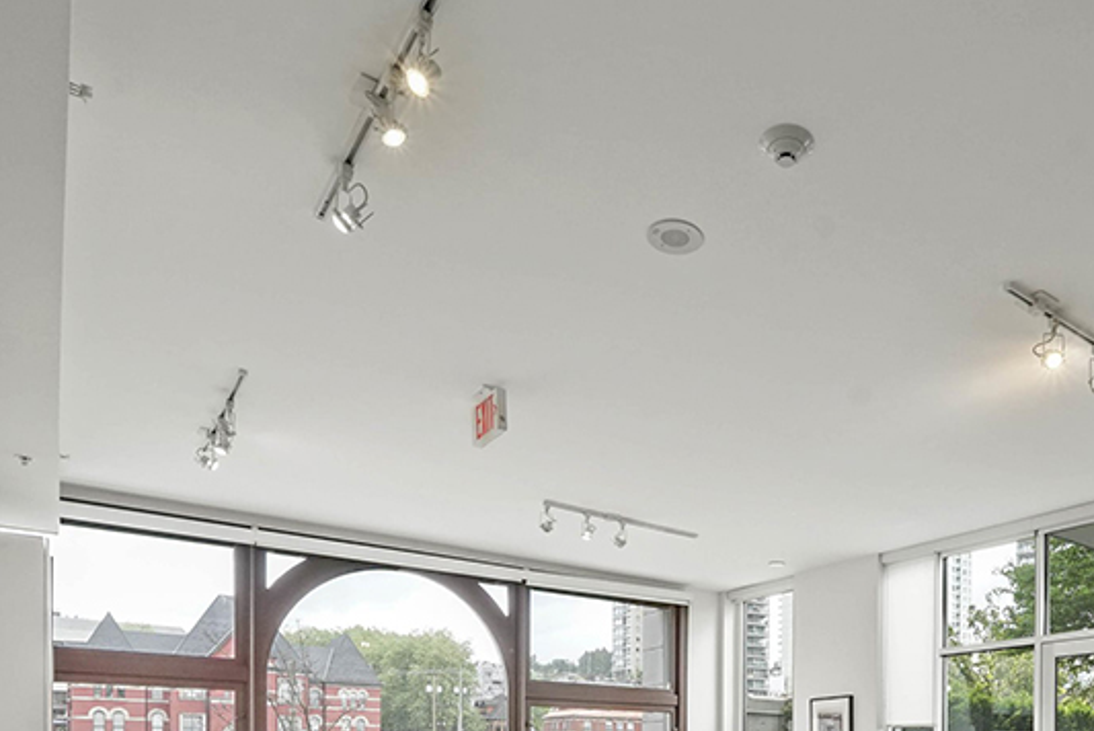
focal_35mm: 27
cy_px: 780
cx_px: 780
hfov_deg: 64.5
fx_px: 821
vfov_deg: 40.1
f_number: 9
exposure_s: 1/60
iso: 3200
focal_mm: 12
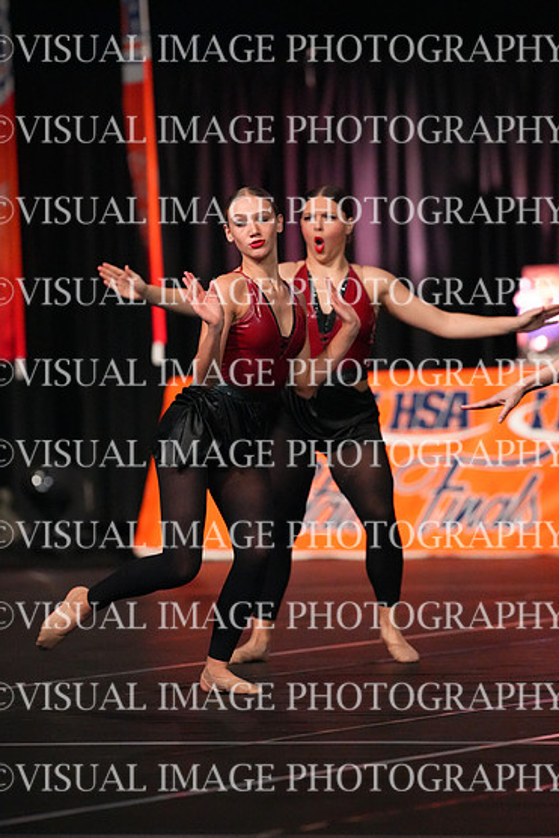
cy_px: 413
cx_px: 276
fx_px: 7285
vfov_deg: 6.6
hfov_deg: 4.4
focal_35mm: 313
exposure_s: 1/1250
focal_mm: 300
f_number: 3.5
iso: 16000
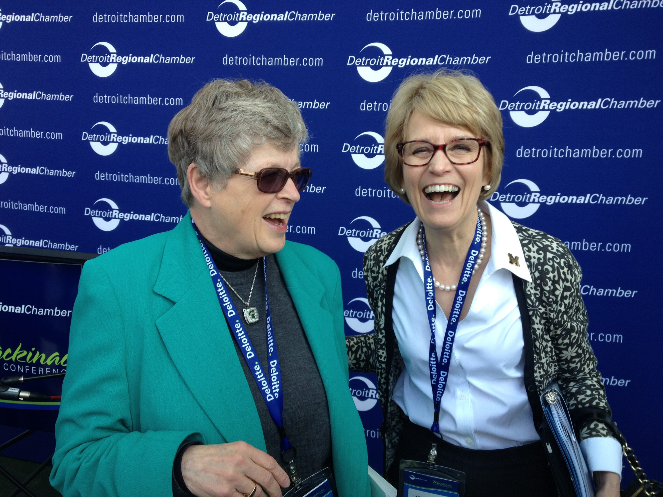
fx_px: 670
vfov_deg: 40.7
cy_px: 248
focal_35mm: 35
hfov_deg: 52.6
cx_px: 332
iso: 50
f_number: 2.4
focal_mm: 4.28
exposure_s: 1/329
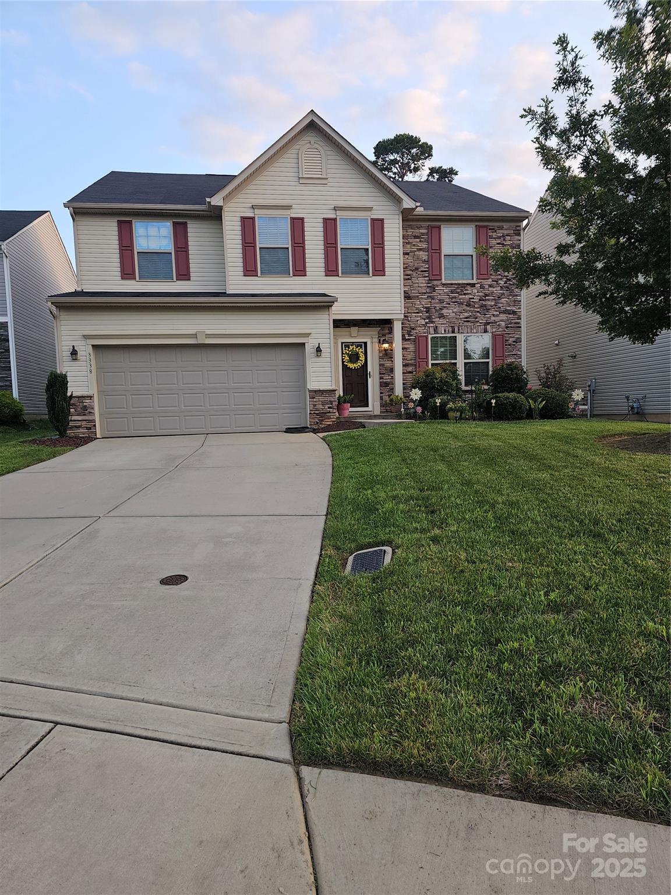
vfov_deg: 73.9
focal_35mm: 23
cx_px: 336
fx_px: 594
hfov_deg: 58.9
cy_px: 448
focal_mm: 6.3
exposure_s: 1/120
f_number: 1.7
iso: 20
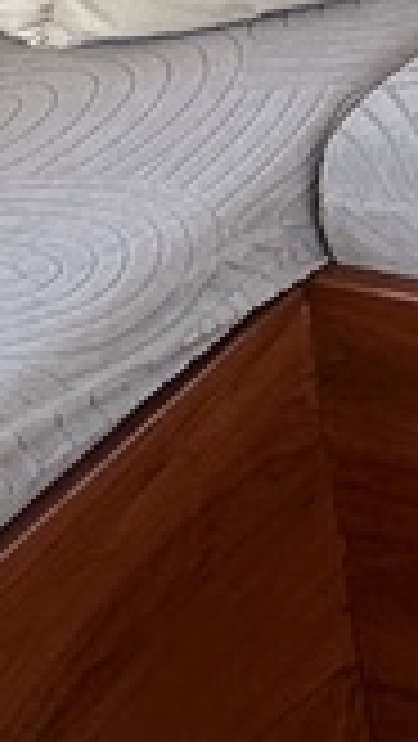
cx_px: 1321
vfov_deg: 16.8
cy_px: -490
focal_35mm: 111
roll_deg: +0.2
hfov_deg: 8.7
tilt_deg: -16.8
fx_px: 2184
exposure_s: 1/99
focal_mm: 2.22
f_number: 2.2
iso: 80
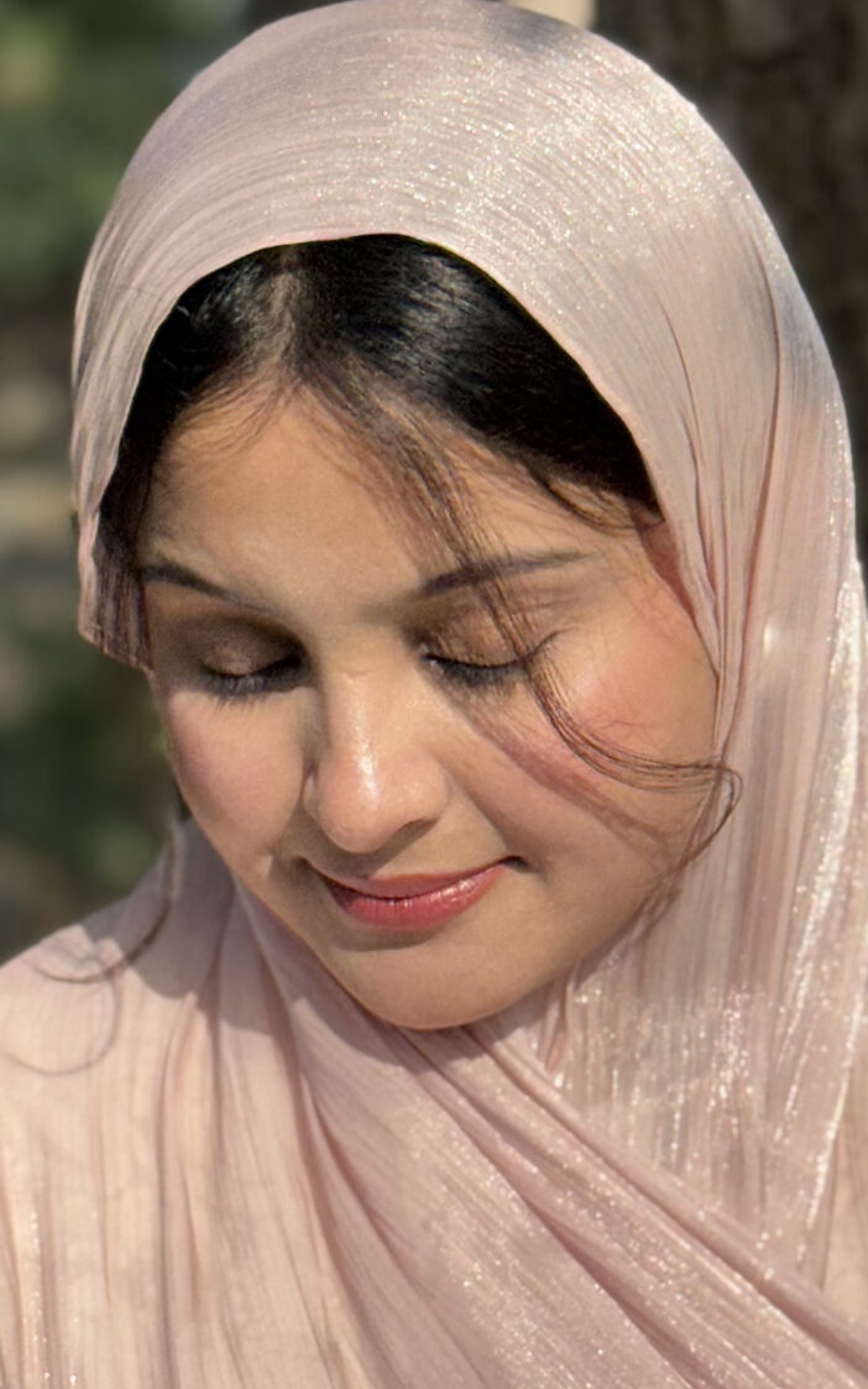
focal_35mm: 116
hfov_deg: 11.3
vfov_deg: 17.9
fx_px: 4390
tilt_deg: +0.1
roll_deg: +1.0
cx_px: 554
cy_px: 921
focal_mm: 6.76
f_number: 1.78
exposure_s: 1/3610
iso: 64
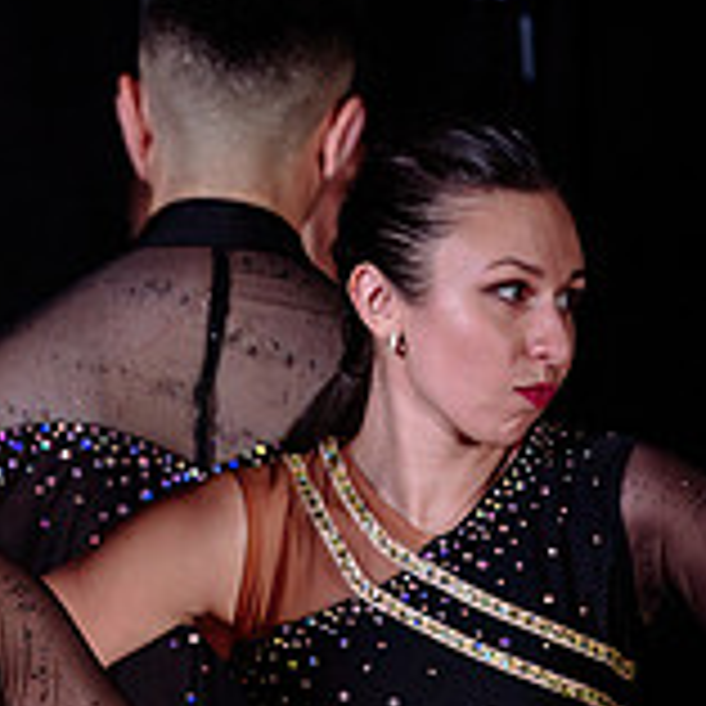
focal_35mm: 695
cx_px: -211
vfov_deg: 2.5
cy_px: 765
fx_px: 16037
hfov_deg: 2.5
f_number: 3.2
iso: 400
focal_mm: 190
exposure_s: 1/200
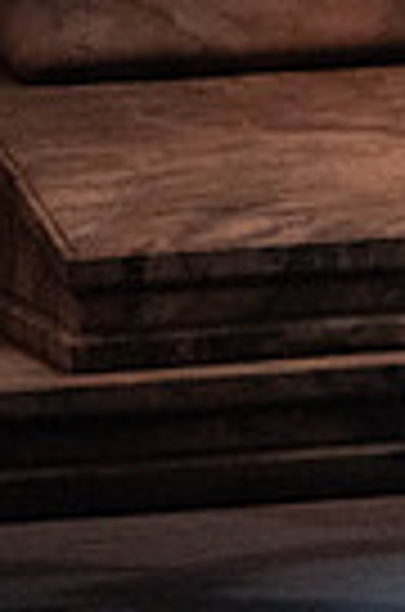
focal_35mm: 1284
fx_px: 21777
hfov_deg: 1.1
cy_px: -65
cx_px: 864
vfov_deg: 1.6
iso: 8000
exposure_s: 1/200
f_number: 5.6
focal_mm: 300
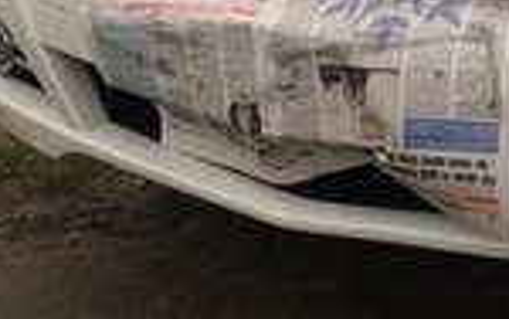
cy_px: -59
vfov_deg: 9.6
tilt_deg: -12.4
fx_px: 1874
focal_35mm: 135
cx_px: 777
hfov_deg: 14.4
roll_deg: -0.1
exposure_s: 1/100
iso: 32
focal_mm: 4.15
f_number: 2.2
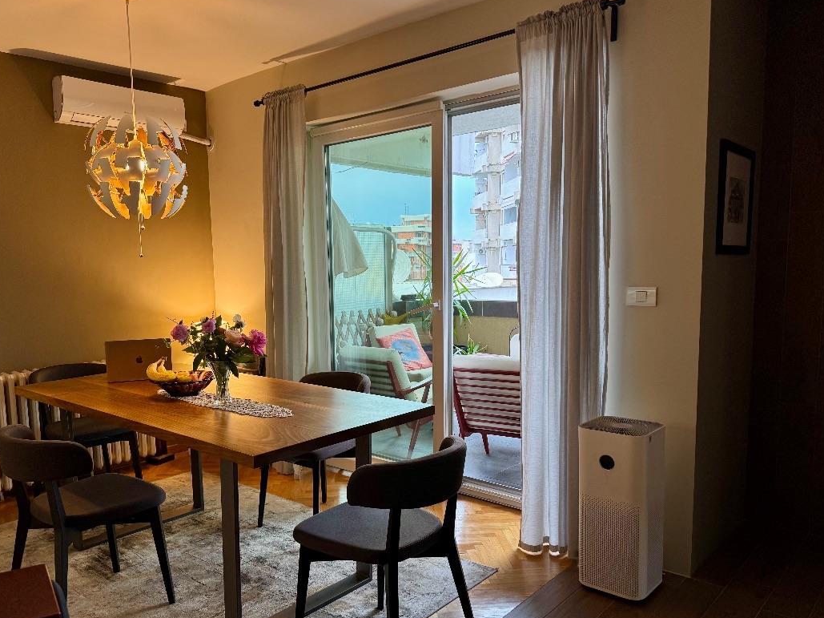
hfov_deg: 63.4
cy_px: 349
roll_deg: +1.0
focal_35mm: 28
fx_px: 666
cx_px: 379
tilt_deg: -7.1
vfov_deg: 49.6
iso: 100
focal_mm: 6.76
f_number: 1.78
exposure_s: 1/100
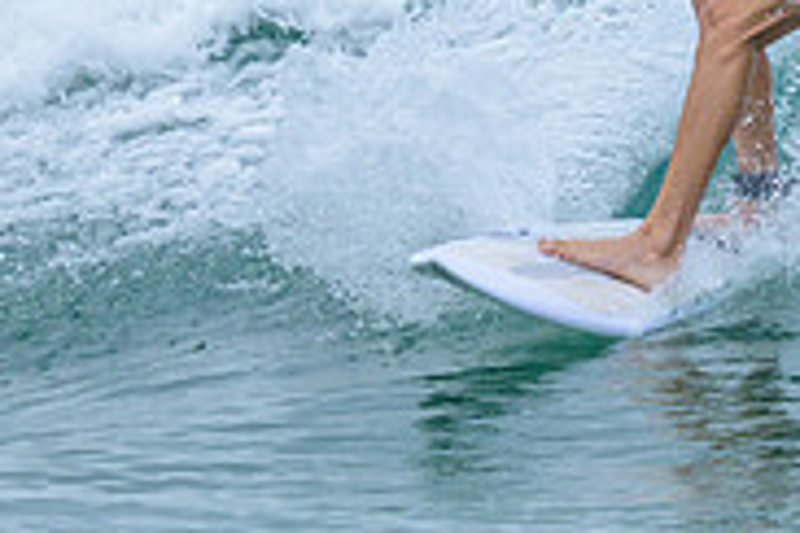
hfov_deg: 0.6
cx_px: 1159
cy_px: -459
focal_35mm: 3487
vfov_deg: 0.4
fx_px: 77483
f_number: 6.3
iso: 720
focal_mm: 800
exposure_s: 1/3200
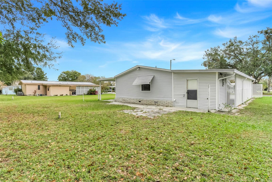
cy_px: 91
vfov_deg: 64.5
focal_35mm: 19
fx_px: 144
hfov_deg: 86.9
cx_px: 136
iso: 250
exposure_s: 1/40
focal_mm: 13
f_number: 9
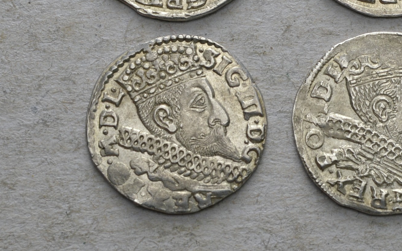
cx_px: 299
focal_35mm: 157
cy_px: 45
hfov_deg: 13.3
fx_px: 1719
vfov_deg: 8.3
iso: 400
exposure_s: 1/200
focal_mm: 55
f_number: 14
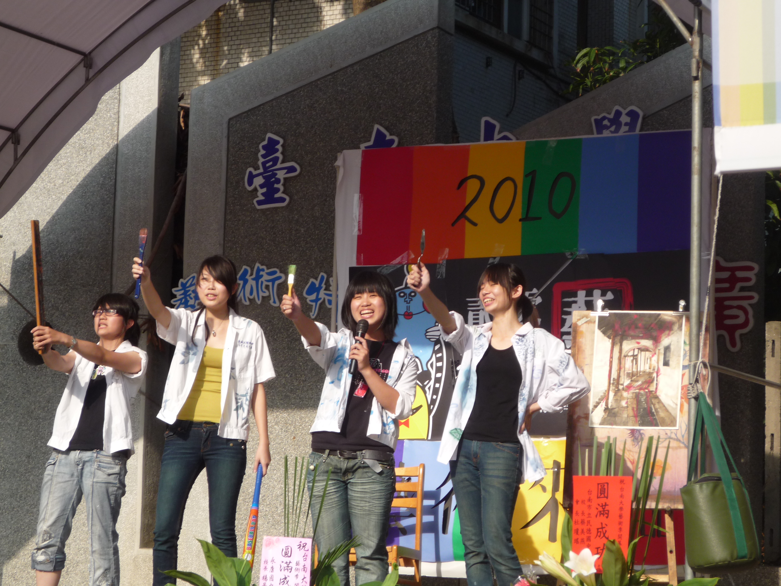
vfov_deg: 14.8
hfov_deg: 19.6
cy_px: 293
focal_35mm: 100
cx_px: 390
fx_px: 2256
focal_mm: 17.5
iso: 100
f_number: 5.7
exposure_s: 1/250
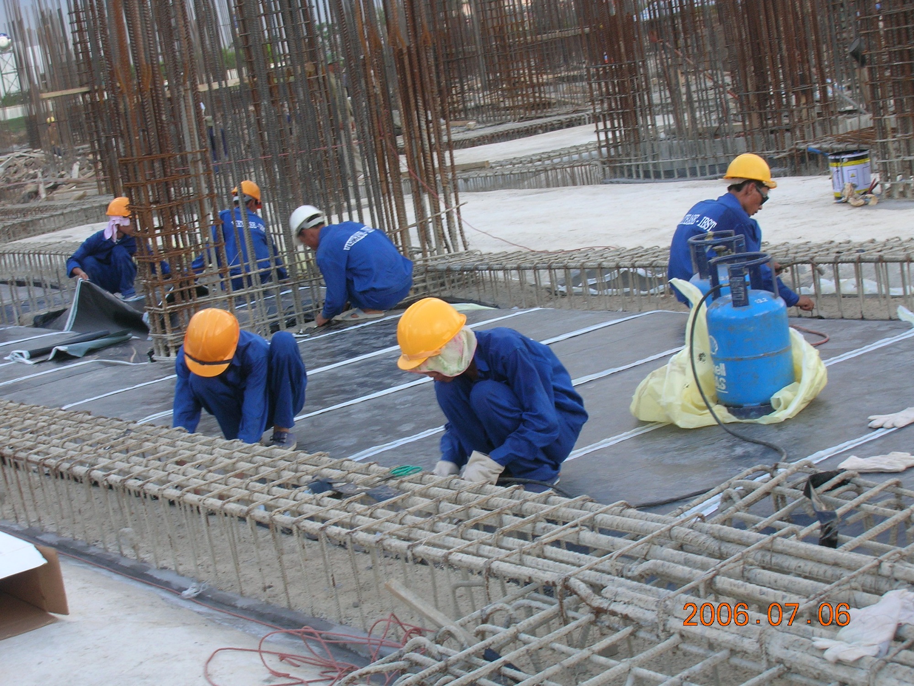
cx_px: 457
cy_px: 343
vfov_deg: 23.3
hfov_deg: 30.7
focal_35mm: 63
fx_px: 1663
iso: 50
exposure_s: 1/26.4
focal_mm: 10.4
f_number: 6.1
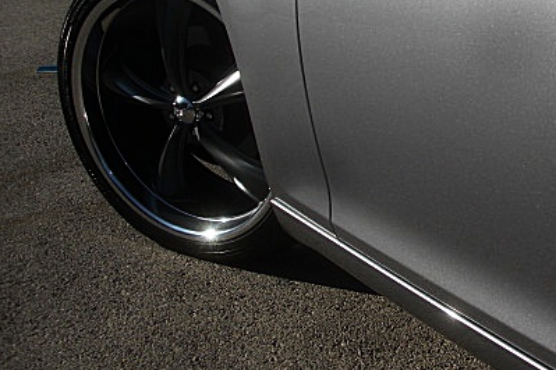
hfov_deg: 32.6
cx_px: 433
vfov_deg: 22.5
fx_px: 927
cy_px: 103
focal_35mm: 60
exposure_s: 1/1000
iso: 50
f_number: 2.8
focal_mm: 6.3
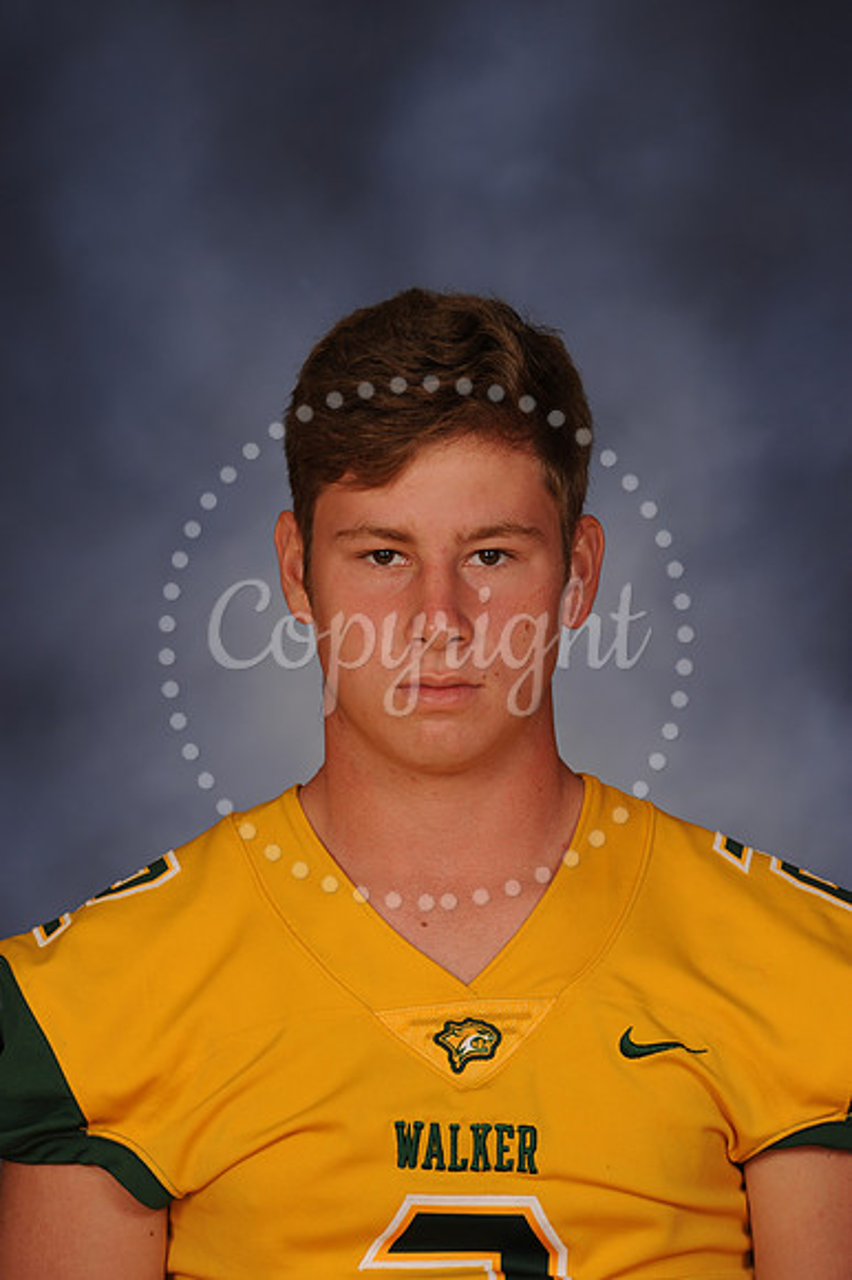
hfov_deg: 8.1
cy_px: 640
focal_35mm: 170
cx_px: 426
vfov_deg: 12.1
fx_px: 6042
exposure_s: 1/100
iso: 200
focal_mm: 170
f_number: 8
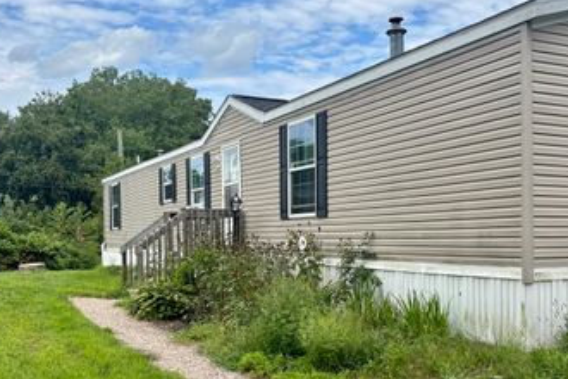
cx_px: 267
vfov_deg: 32.5
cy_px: 235
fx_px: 647
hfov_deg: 47.4
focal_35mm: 41
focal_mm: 5.96
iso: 50
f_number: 1.6
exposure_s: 1/2451
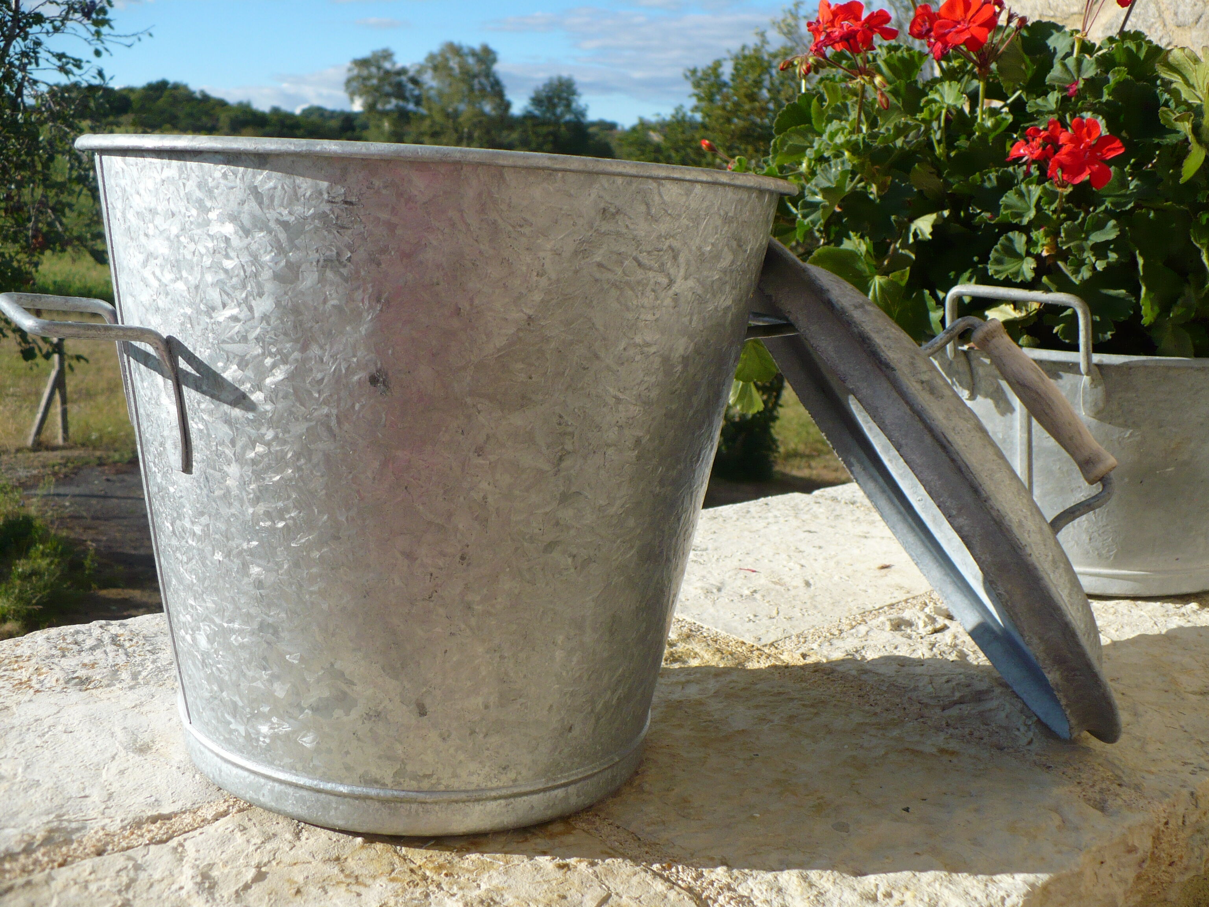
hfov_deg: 50.1
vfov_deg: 38.7
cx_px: 604
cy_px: 454
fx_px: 1292
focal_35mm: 37
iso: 100
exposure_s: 1/1000
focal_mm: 6.1
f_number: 2.8
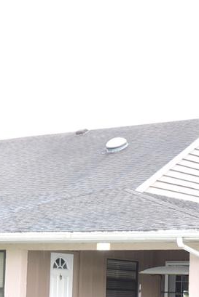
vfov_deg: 18.0
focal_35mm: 112
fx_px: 928
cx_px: 15
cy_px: 270
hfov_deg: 12.1
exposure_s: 1/80
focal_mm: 7.7
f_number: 3.4
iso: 180
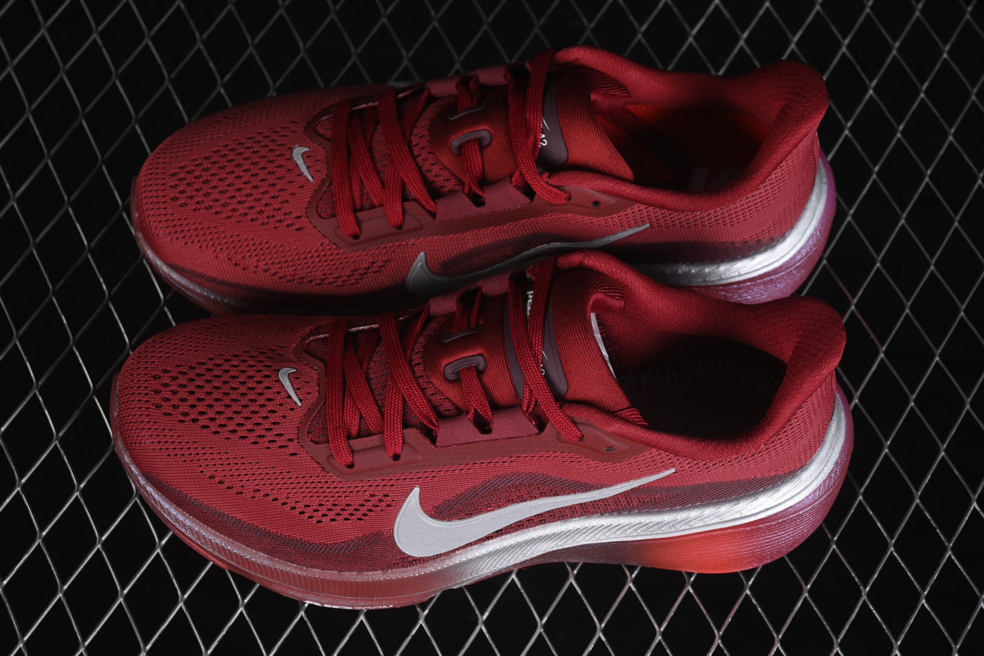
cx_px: 492
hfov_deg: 27.0
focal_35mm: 75
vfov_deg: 18.2
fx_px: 2050
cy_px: 328
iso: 160
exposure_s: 1/60
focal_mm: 50
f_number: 7.1
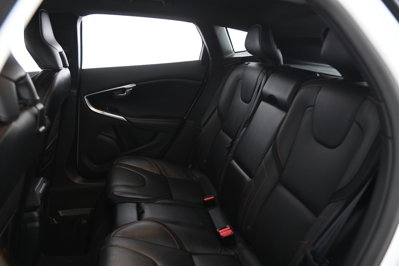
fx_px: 332
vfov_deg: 43.5
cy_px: 133
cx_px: 200
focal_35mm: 30
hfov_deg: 62.0
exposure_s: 1/15
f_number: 4
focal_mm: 30
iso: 2000
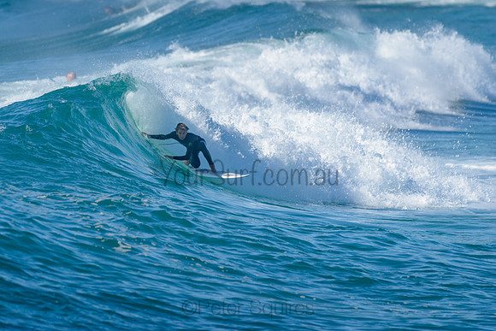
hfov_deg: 3.4
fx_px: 8444
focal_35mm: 613
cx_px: 192
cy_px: 129
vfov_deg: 2.2
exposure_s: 1/2000
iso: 160
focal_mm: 500
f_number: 5.6
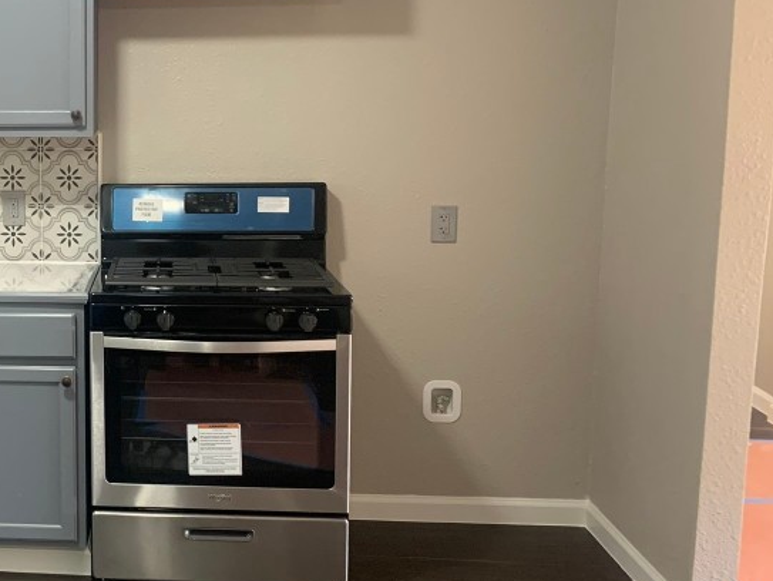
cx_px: 58
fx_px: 1095
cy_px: 259
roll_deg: +1.1
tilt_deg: -8.2
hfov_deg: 36.2
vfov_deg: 29.7
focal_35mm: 49
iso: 400
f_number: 1.8
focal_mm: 4.25
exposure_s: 1/40
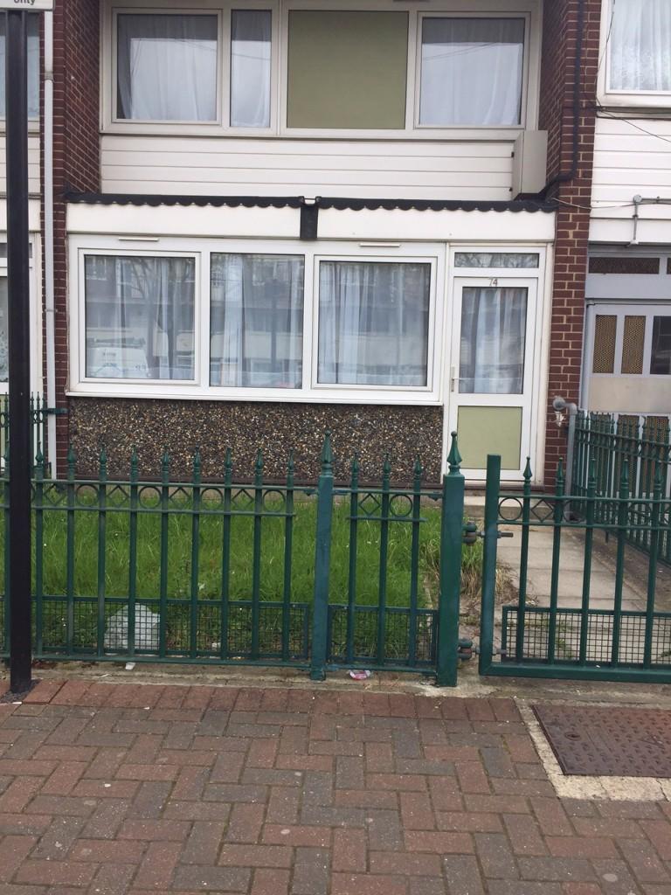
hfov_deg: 48.2
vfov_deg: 61.7
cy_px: 448
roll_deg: -1.5
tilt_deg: -4.9
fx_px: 750
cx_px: 336
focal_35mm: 29
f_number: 2.2
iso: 32
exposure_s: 1/989
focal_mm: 4.15
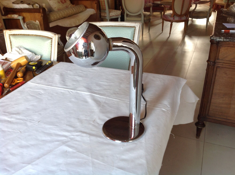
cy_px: 88
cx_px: 118
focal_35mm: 35
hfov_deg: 52.7
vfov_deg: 40.6
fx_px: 237
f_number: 2.4
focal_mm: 4.28
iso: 80
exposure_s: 1/15
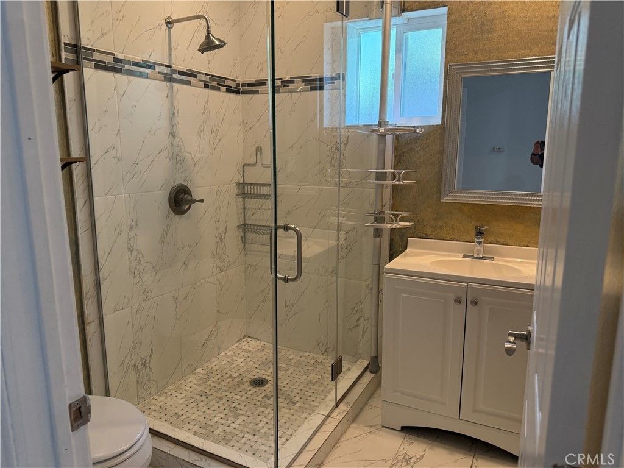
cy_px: 234
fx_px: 433
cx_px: 312
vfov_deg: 56.8
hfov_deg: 71.6
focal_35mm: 24
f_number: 1.78
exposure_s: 1/120
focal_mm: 6.76
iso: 250
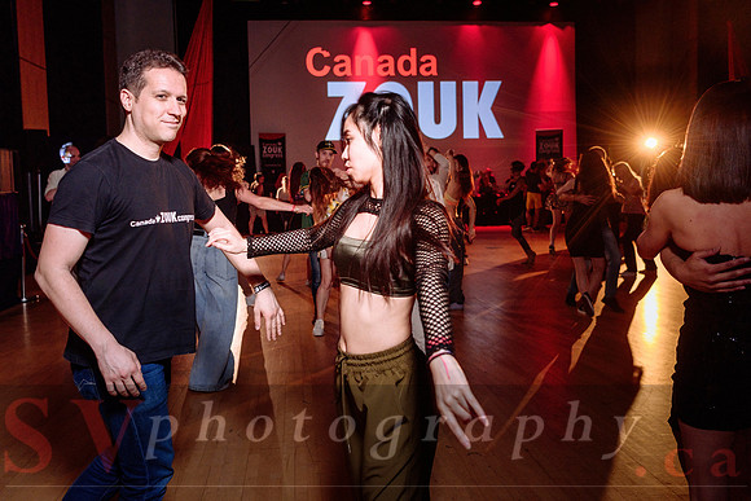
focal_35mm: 30
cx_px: 371
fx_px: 632
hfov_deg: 61.4
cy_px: 220
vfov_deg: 43.2
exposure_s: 1/60
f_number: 2.8
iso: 800
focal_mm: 24
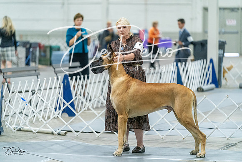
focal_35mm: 191
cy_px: 81
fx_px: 1284
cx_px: 121
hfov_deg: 10.8
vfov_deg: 7.2
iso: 6400
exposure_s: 1/250
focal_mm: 191
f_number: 2.8
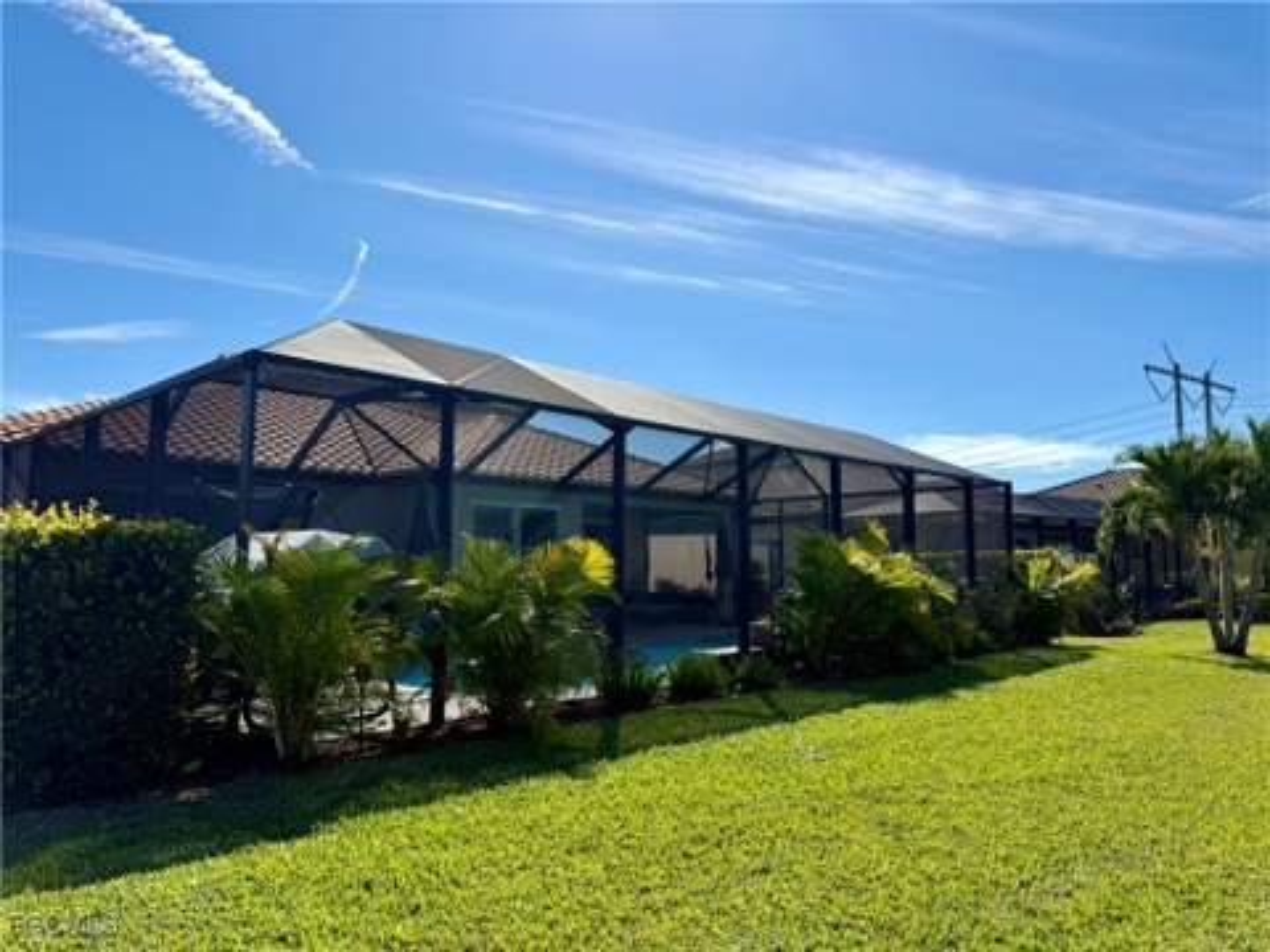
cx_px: 635
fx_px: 881
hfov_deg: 71.6
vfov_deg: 56.8
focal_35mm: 24
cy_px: 476
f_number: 1.78
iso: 80
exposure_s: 1/7353
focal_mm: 6.76
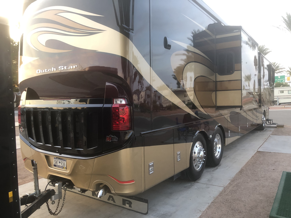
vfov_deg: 49.7
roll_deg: +1.5
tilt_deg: -2.2
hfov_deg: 63.4
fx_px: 235
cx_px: 146
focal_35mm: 28
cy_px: 109
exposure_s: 1/30
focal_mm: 4
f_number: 1.8
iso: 40
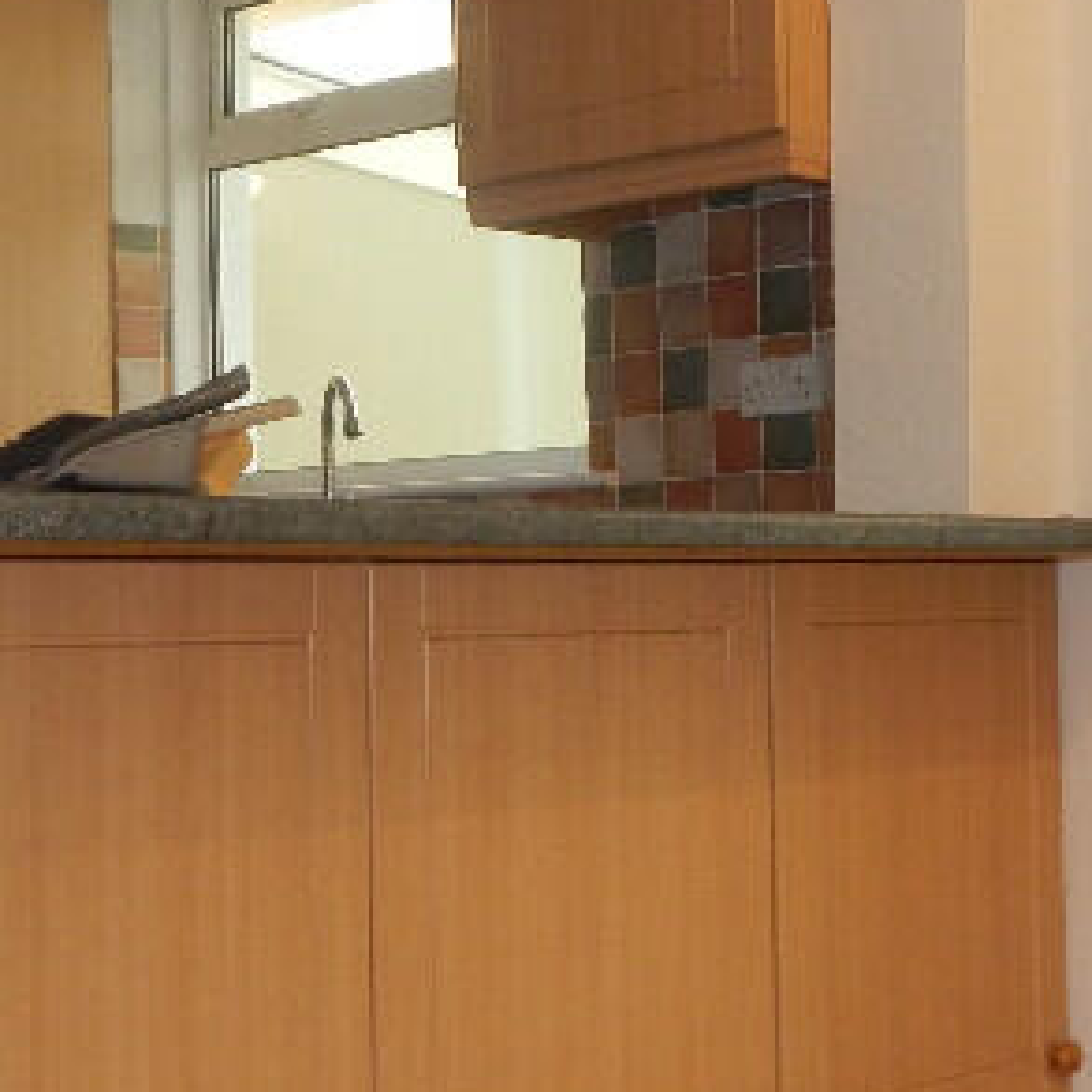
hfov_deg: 25.3
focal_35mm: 68
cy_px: 630
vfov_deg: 25.3
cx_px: 686
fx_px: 2427
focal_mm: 4
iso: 200
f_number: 3
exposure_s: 1/30
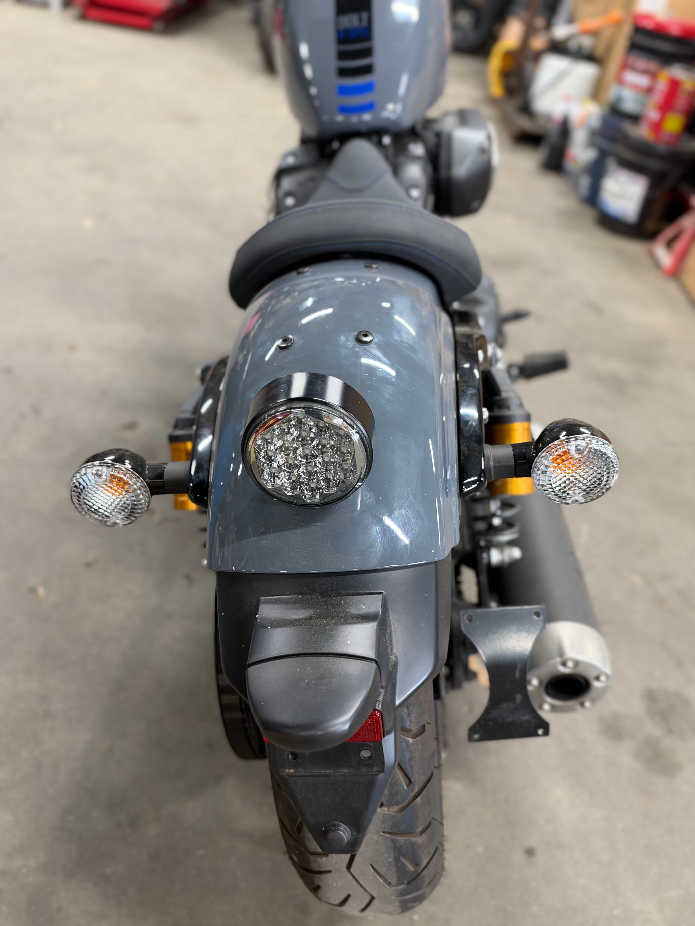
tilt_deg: -36.3
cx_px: 348
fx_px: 750
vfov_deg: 63.4
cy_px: 463
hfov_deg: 49.7
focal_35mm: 28
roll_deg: -11.5
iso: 320
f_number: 1.48
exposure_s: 1/60
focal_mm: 6.93
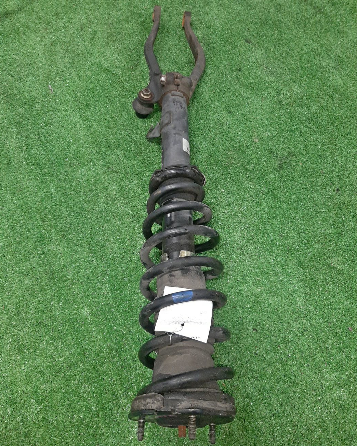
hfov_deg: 51.5
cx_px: 176
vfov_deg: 62.2
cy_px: 218
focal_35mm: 28
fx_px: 370
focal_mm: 3.93
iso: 209
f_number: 1.7
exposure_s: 1/50
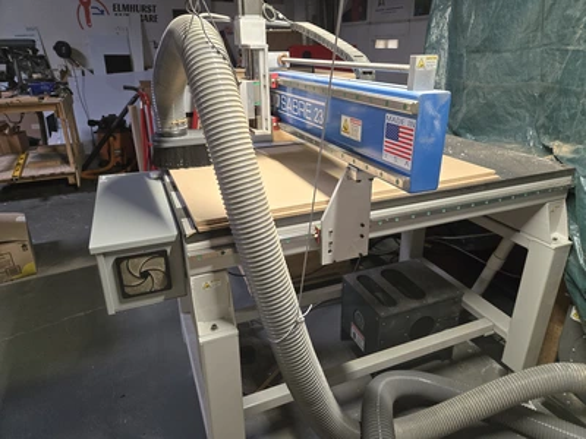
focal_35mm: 23
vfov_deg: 58.9
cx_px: 293
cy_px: 220
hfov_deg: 73.9
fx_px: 389
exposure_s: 1/120
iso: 320
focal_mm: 5.4
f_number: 1.8
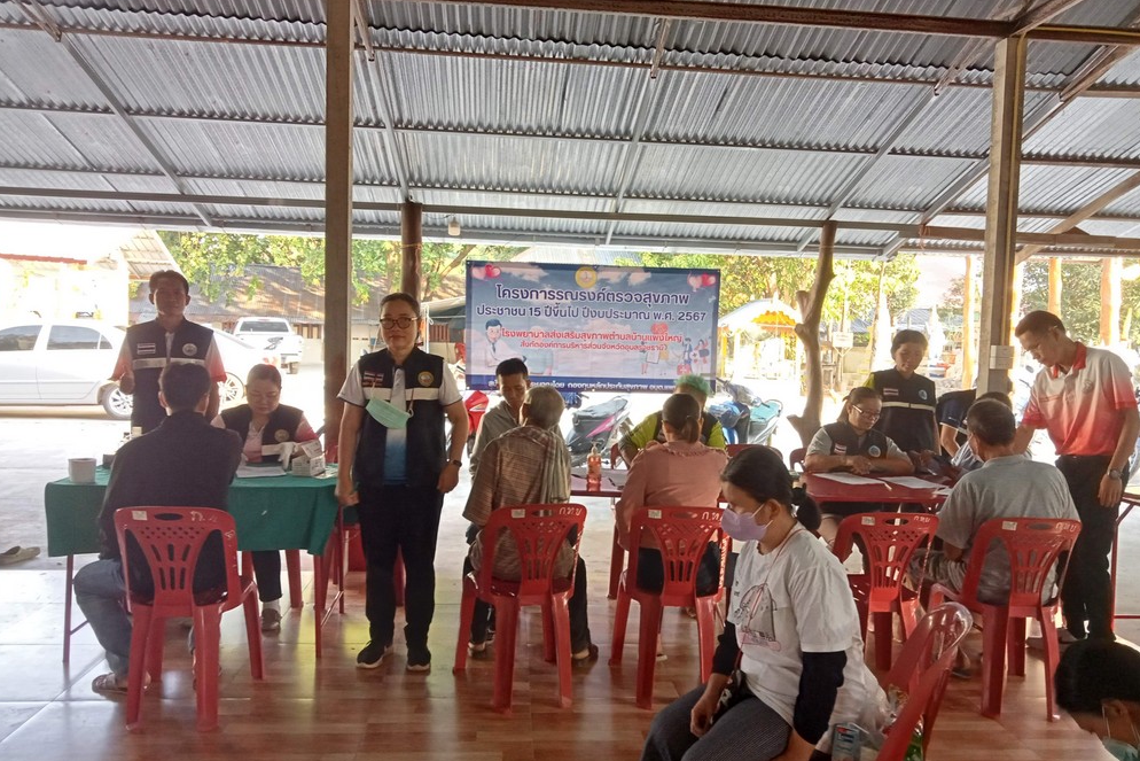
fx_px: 950
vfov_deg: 43.6
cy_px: 382
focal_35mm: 30
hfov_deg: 61.9
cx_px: 577
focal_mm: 3.46
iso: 425
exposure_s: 1/33.3
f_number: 2.2
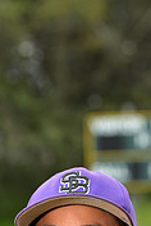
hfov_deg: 3.2
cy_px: 345
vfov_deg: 4.8
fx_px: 2682
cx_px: 85
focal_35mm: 428
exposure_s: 1/250
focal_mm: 130
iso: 400
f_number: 5.6
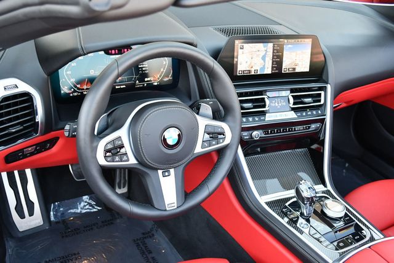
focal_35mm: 40
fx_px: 438
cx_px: 197
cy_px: 132
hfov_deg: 48.4
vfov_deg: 33.5
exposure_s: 1/200
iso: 800
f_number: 3.8
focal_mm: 20
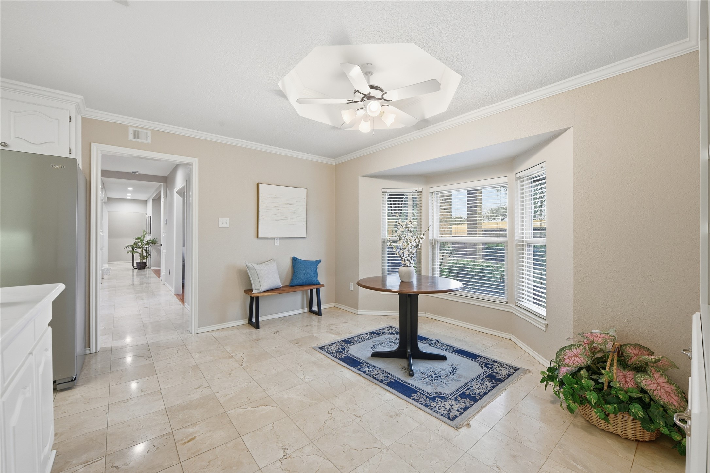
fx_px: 276
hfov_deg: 104.3
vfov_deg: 81.2
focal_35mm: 14
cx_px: 355
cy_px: 236
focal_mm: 14
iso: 100
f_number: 9
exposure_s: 1/50
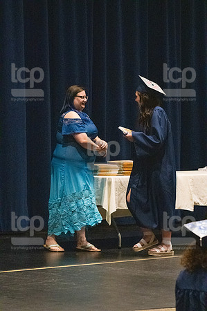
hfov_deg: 7.9
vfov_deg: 11.8
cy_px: 156
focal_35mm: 174
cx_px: 104
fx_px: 1504
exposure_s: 1/400
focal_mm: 116
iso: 10000
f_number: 3.2
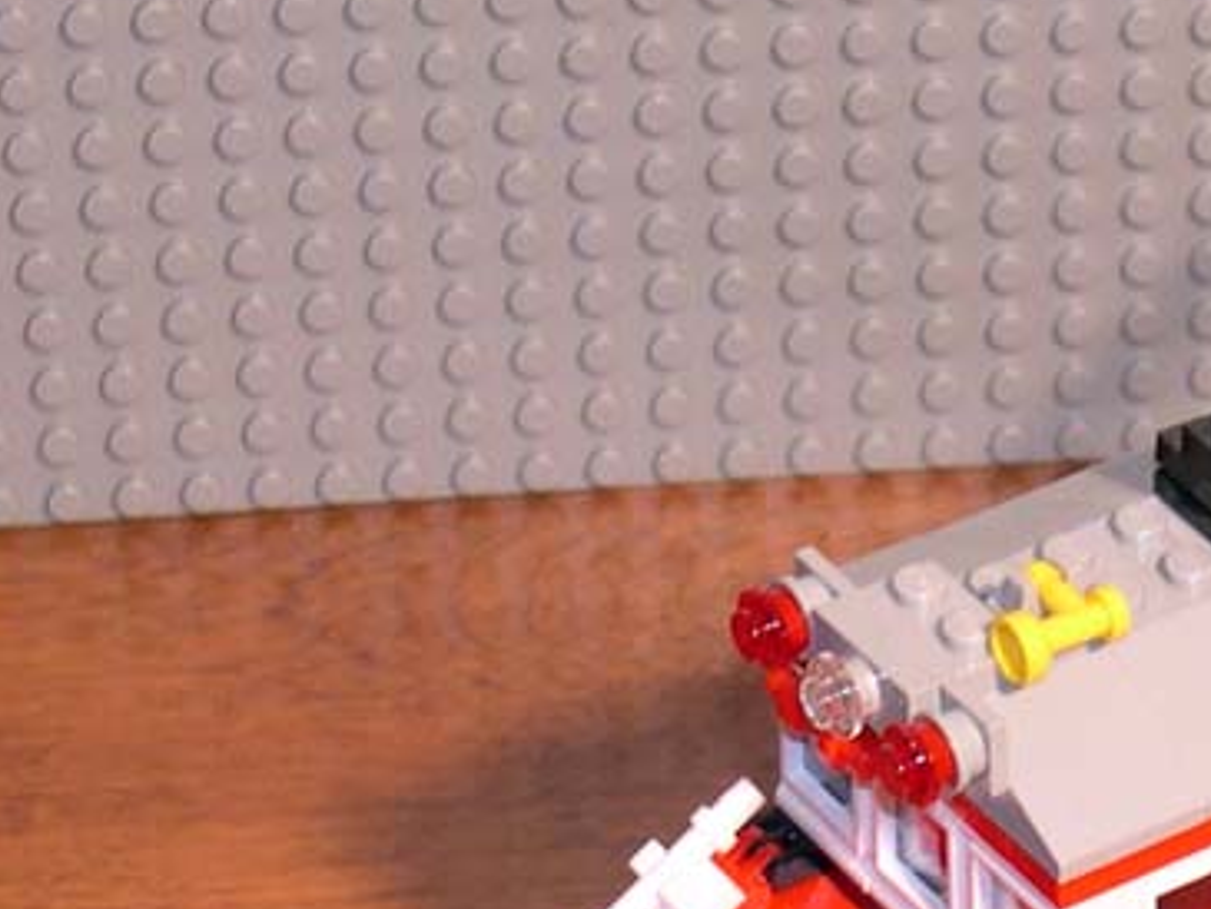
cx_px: 1297
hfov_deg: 15.4
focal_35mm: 125
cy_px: 836
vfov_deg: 11.8
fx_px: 4374
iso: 110
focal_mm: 12.2
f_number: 3.4
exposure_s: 1/4.8
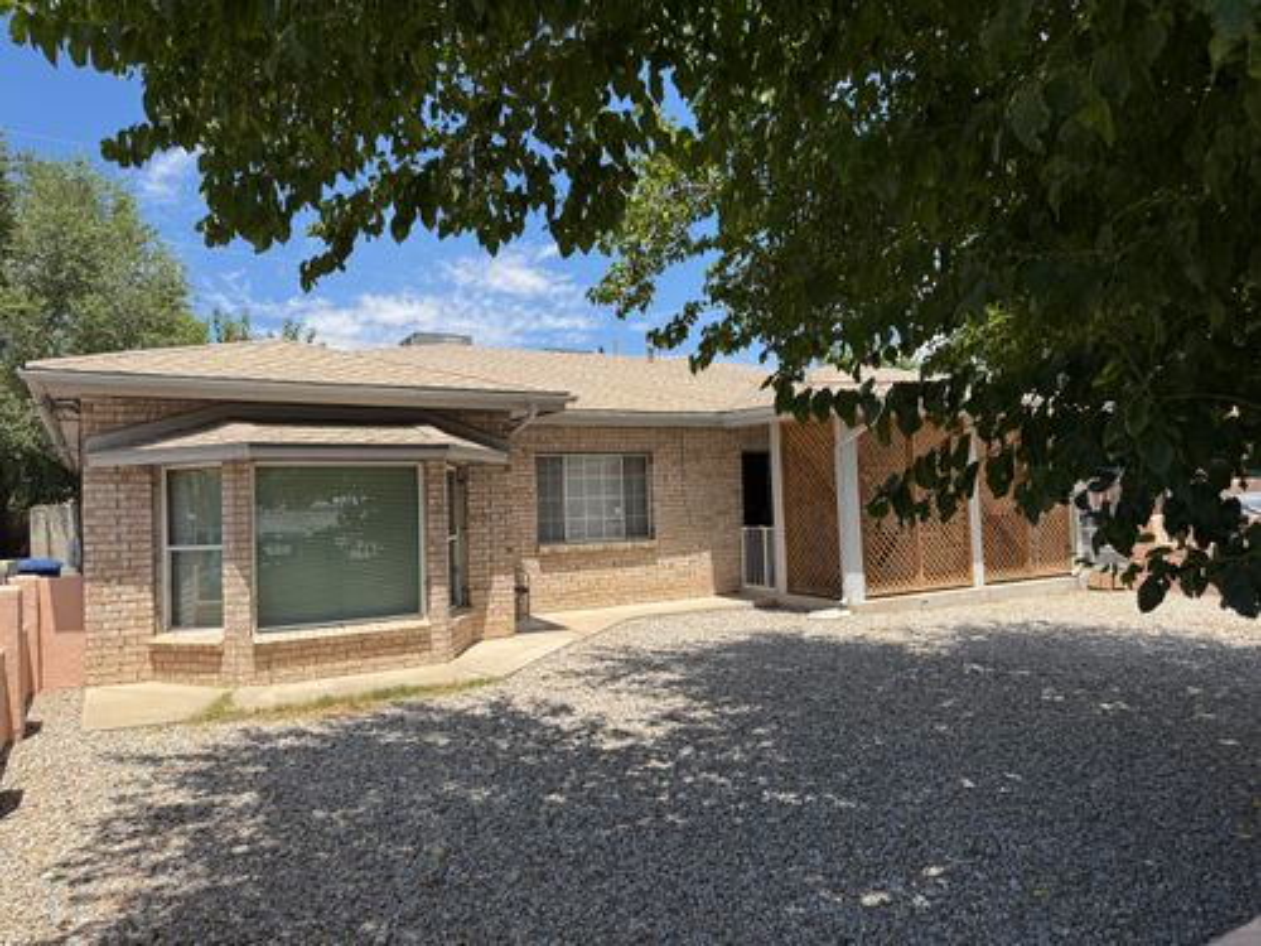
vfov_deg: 56.8
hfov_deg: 71.6
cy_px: 473
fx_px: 874
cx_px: 630
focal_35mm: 24
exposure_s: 1/3597
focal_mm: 6.76
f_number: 1.78
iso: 80
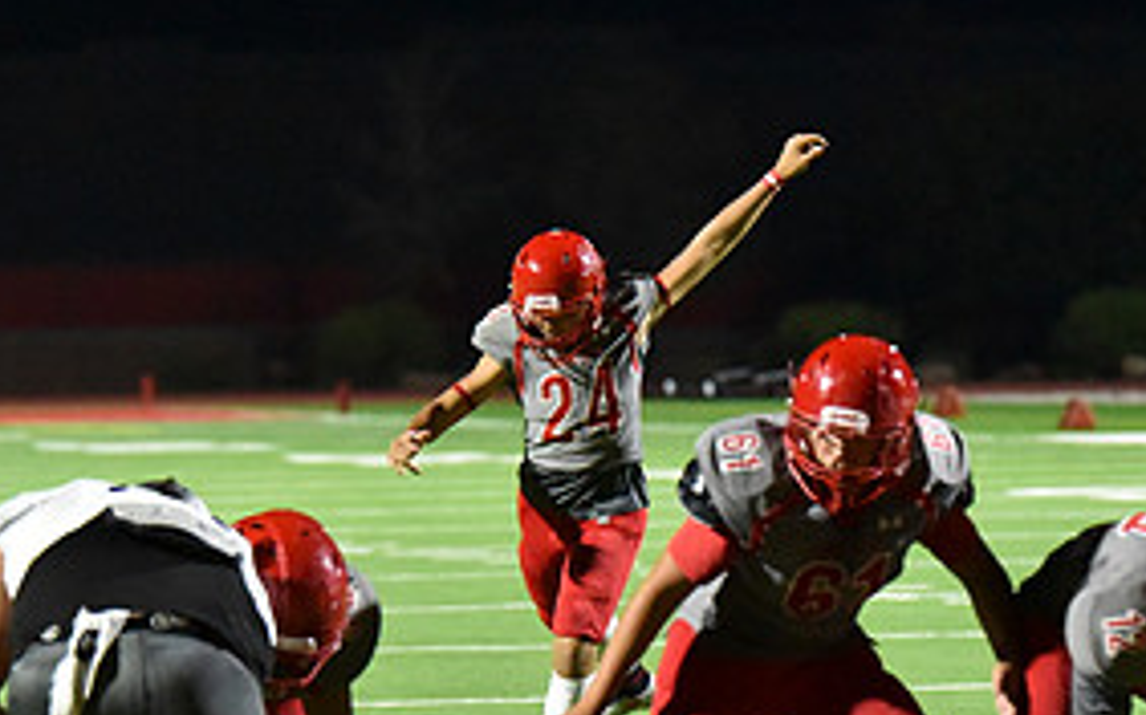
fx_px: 8835
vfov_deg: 4.6
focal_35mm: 283
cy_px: 351
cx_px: 545
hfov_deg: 7.4
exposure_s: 1/1000
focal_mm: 135
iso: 12800
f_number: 2.8
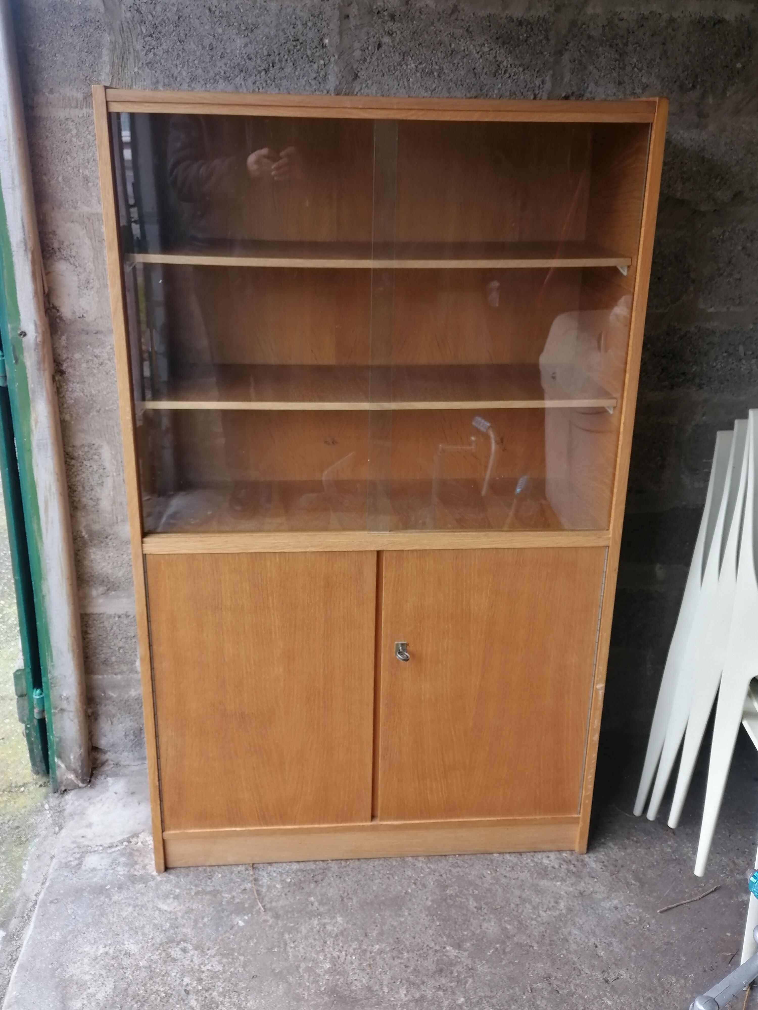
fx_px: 1022
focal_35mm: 35
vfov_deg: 52.6
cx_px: 379
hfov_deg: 40.7
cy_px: 505
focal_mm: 5.4
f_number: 1.8
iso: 50
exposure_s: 1/50
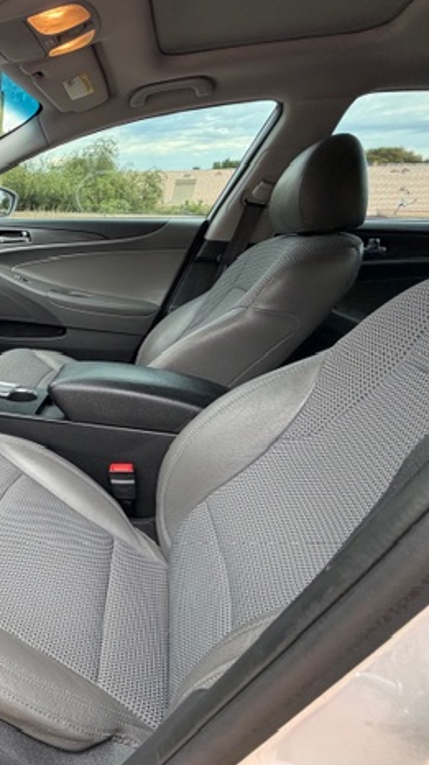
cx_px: -62
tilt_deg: -22.7
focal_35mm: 21
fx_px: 425
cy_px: 377
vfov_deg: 83.9
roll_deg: +0.2
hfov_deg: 40.8
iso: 125
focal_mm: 2.22
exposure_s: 1/121
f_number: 2.2
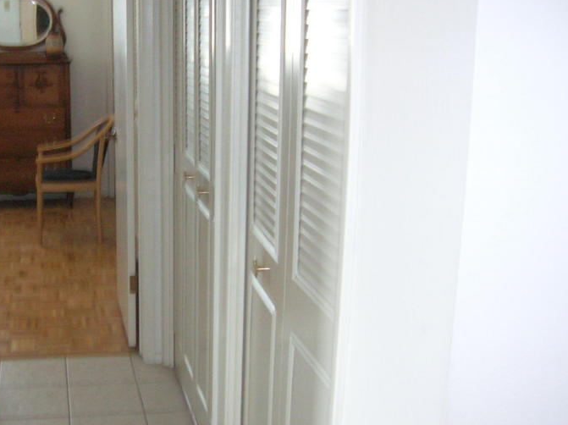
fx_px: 852
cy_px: 235
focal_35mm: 52
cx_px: 142
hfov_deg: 36.0
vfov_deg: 28.0
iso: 200
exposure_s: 1/11.6
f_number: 2.9
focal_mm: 5.7
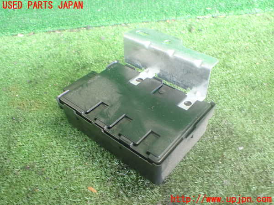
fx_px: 237
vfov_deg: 46.8
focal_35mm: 30
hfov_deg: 60.0
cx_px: 137
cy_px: 102
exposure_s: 1/30
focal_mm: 5.4
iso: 800
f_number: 2.3
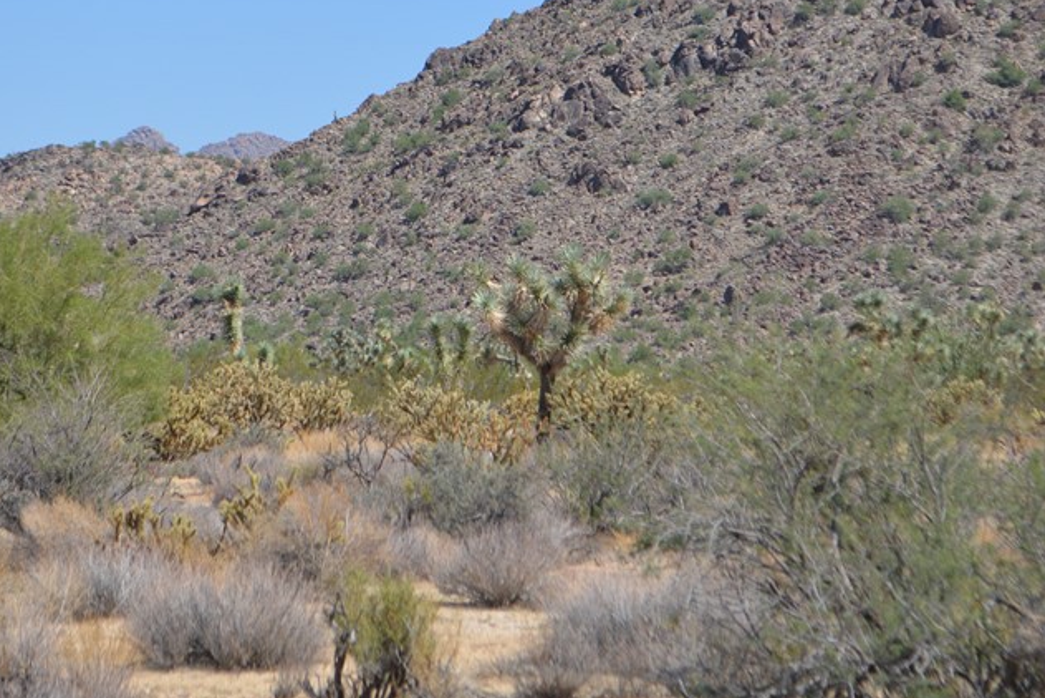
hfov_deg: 14.5
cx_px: 460
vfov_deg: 9.7
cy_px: 194
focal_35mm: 142
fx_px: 4119
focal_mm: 55
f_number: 6.3
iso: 400
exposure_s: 1/1600
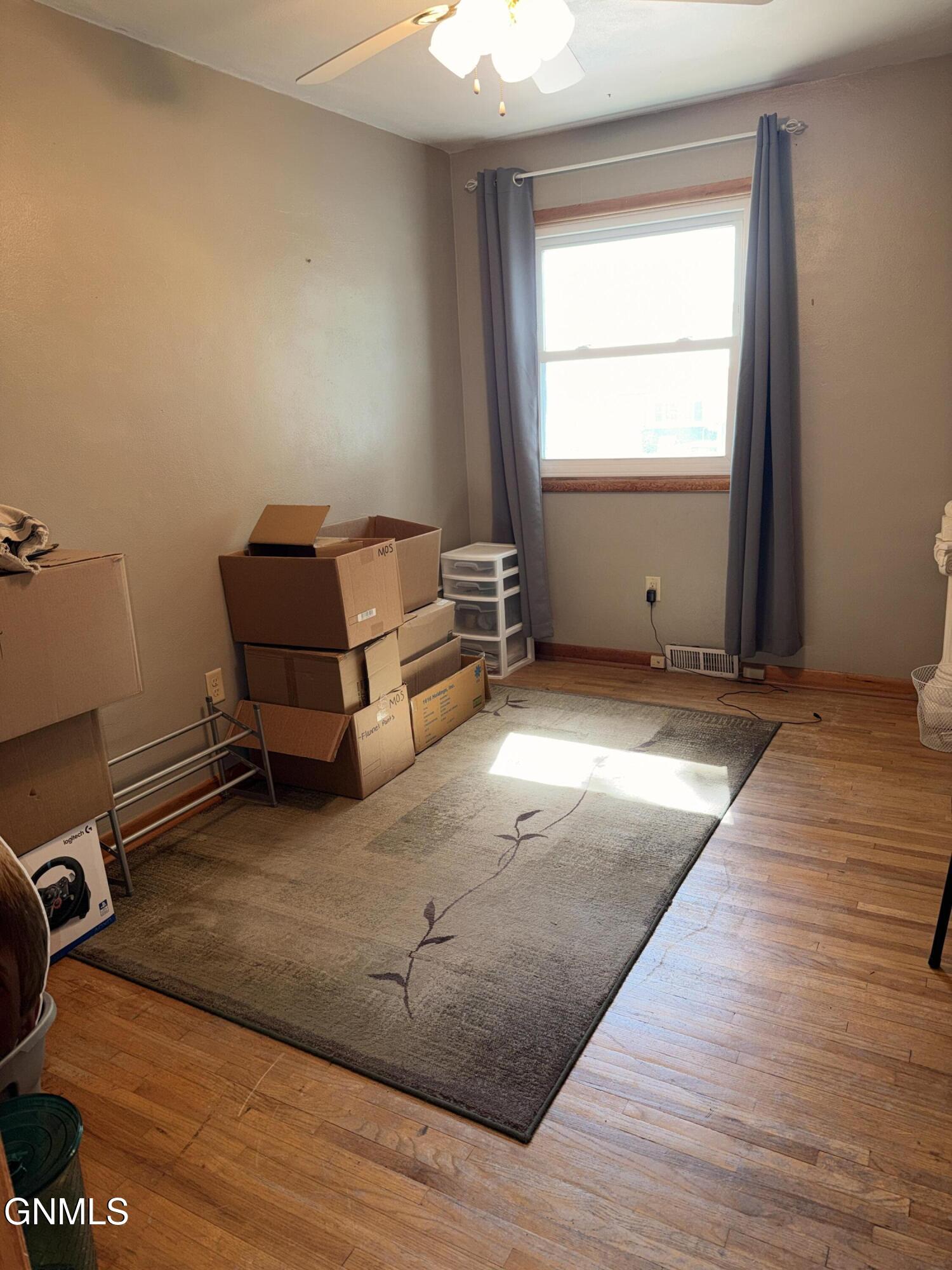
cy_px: 635
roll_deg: +3.3
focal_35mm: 24
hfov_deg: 56.8
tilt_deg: -16.0
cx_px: 476
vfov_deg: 71.6
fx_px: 880
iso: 50
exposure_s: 1/30
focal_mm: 6.76
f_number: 1.78
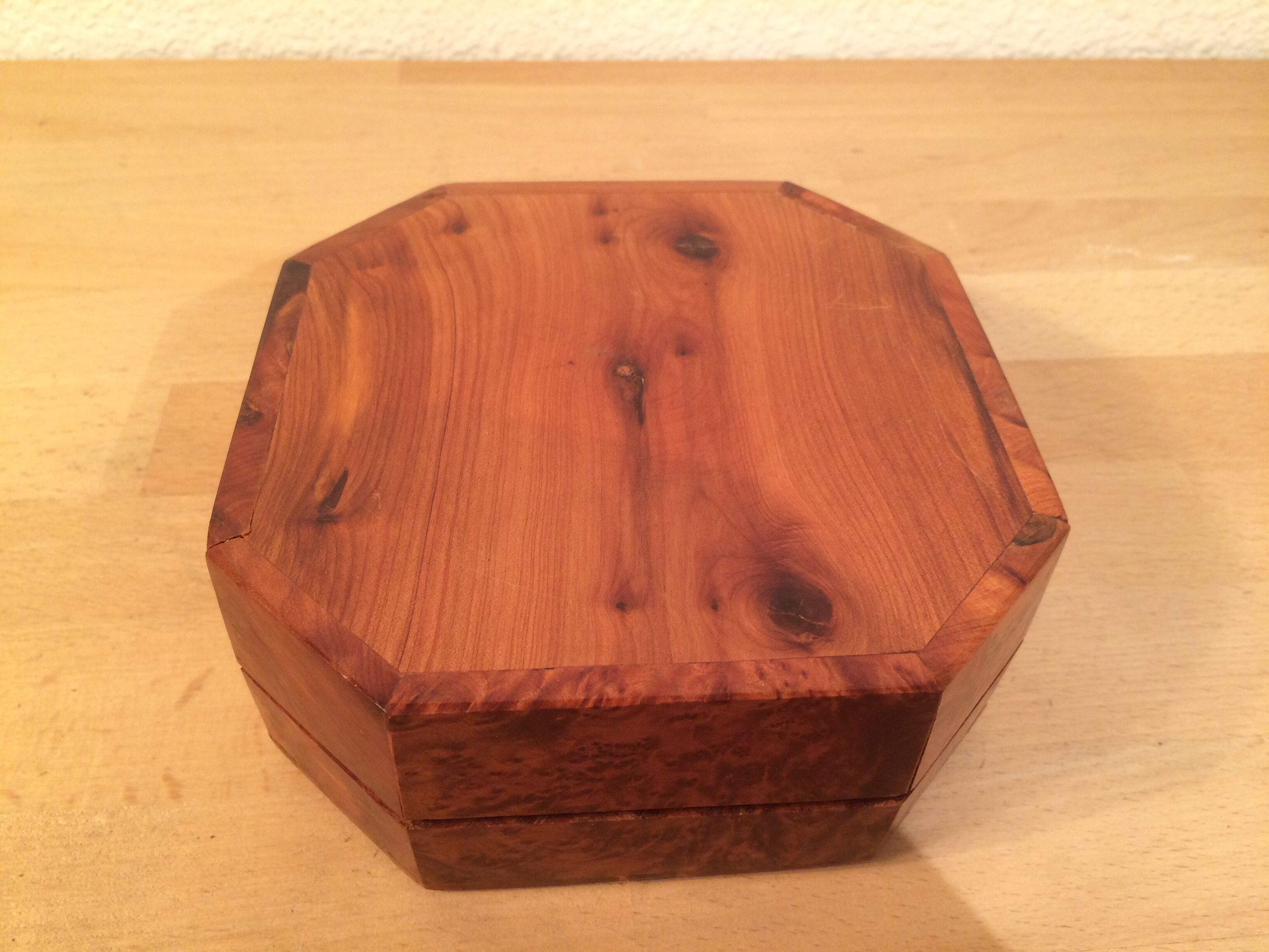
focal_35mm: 29
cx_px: 634
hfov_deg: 61.7
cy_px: 476
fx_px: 1063
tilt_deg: -45.1
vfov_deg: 48.2
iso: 100
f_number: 2.2
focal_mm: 4.15
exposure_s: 1/33
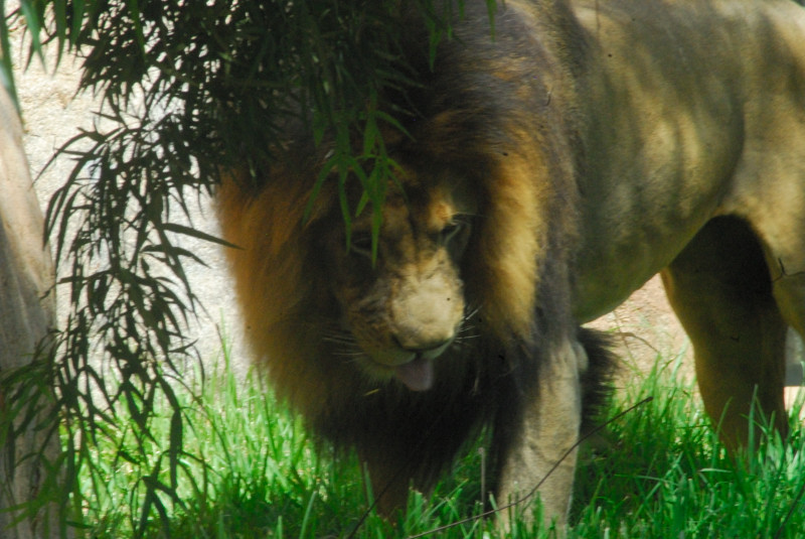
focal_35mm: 450
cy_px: 270
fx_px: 10071
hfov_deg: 4.6
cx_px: 402
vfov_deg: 3.1
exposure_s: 1/60
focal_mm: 300
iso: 1600
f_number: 38
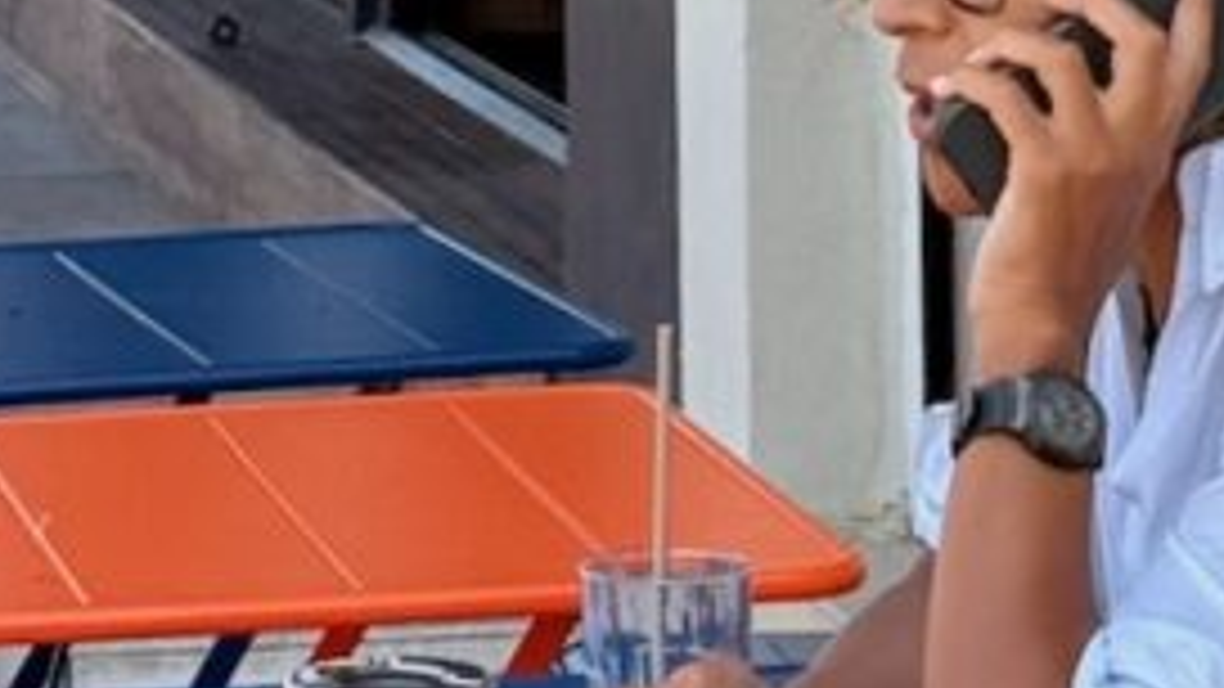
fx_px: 6394
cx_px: 117
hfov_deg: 10.9
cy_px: 499
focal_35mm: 197
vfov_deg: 6.2
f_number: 1.78
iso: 80
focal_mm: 6.76
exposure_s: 1/1715
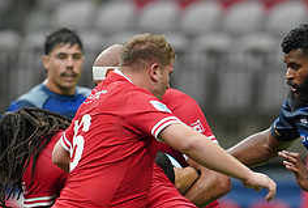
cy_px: 245
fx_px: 8446
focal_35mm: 984
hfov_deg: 2.1
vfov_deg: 1.4
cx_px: 73
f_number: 2.8
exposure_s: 1/1000
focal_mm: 400
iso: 1600
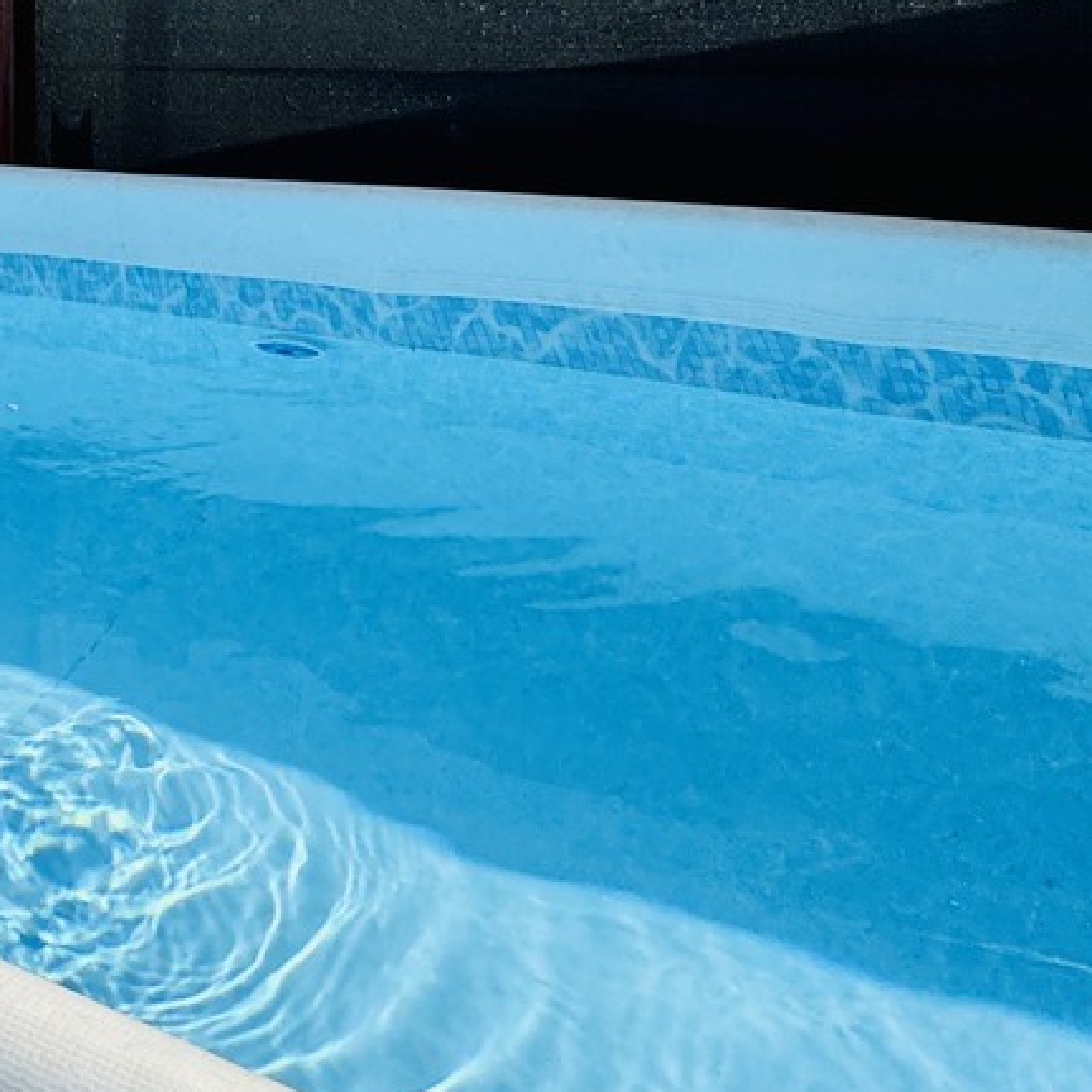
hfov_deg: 29.7
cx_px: -392
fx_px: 1535
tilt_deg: -0.7
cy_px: 39
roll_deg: +0.9
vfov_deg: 35.9
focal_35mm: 43
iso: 40
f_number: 2.2
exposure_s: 1/779
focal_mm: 2.22
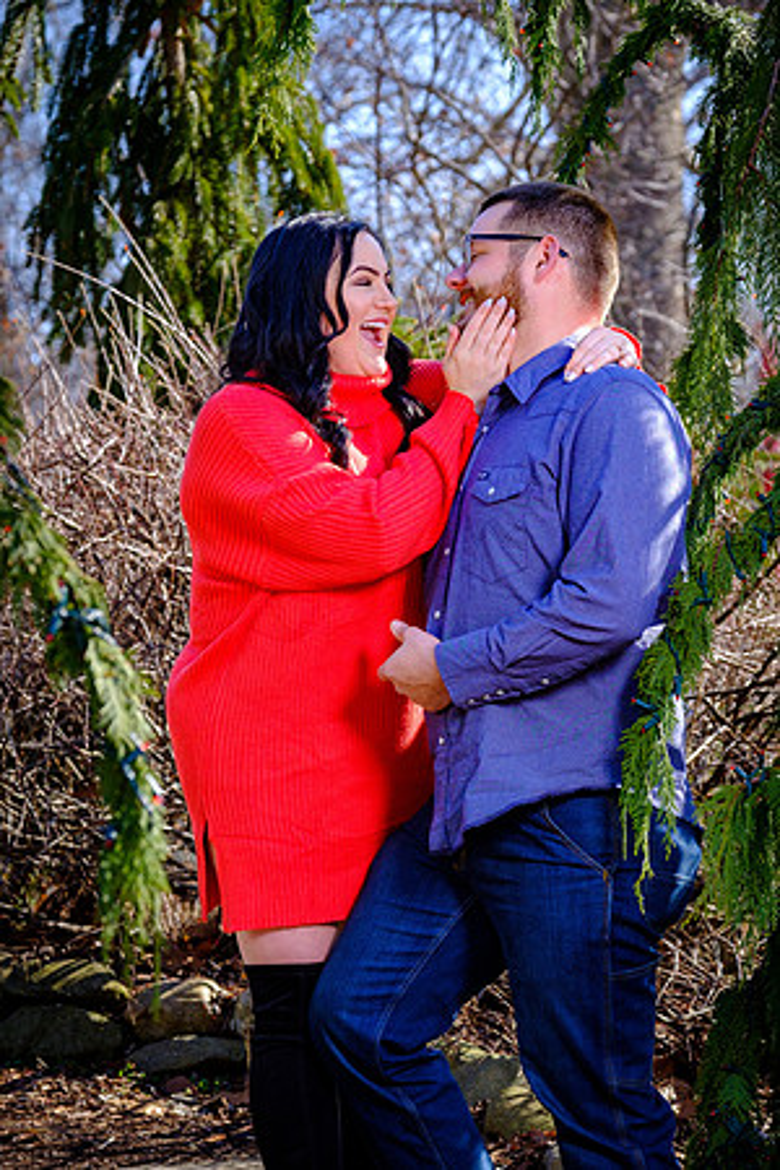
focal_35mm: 136
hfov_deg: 10.1
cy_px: 585
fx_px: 4420
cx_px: 390
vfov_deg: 15.1
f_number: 5.6
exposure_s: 1/250
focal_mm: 90.6
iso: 200
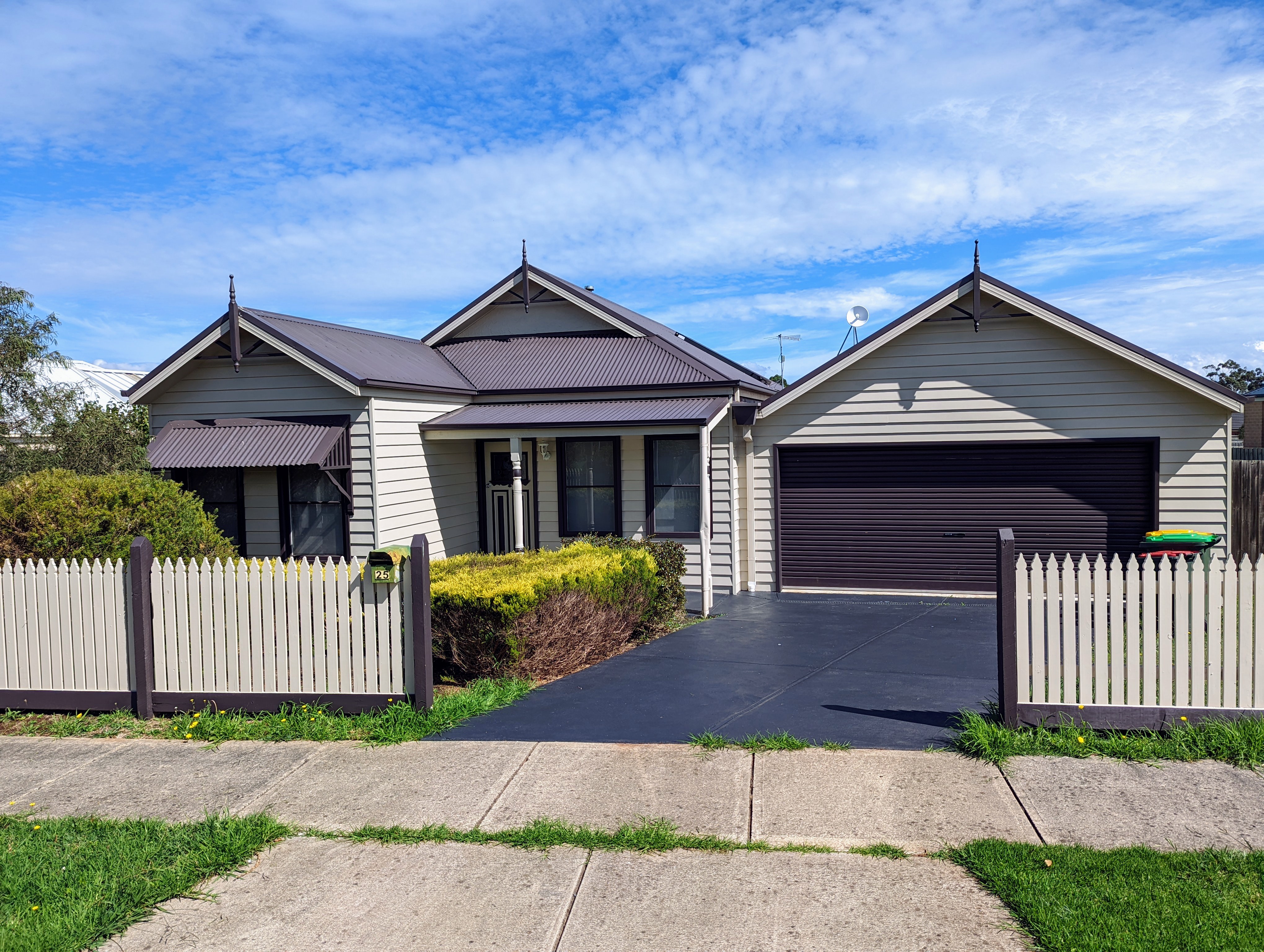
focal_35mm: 24
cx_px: 632
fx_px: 878
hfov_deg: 71.5
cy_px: 476
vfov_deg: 56.9
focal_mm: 6.81
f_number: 1.85
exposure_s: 1/2262
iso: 43
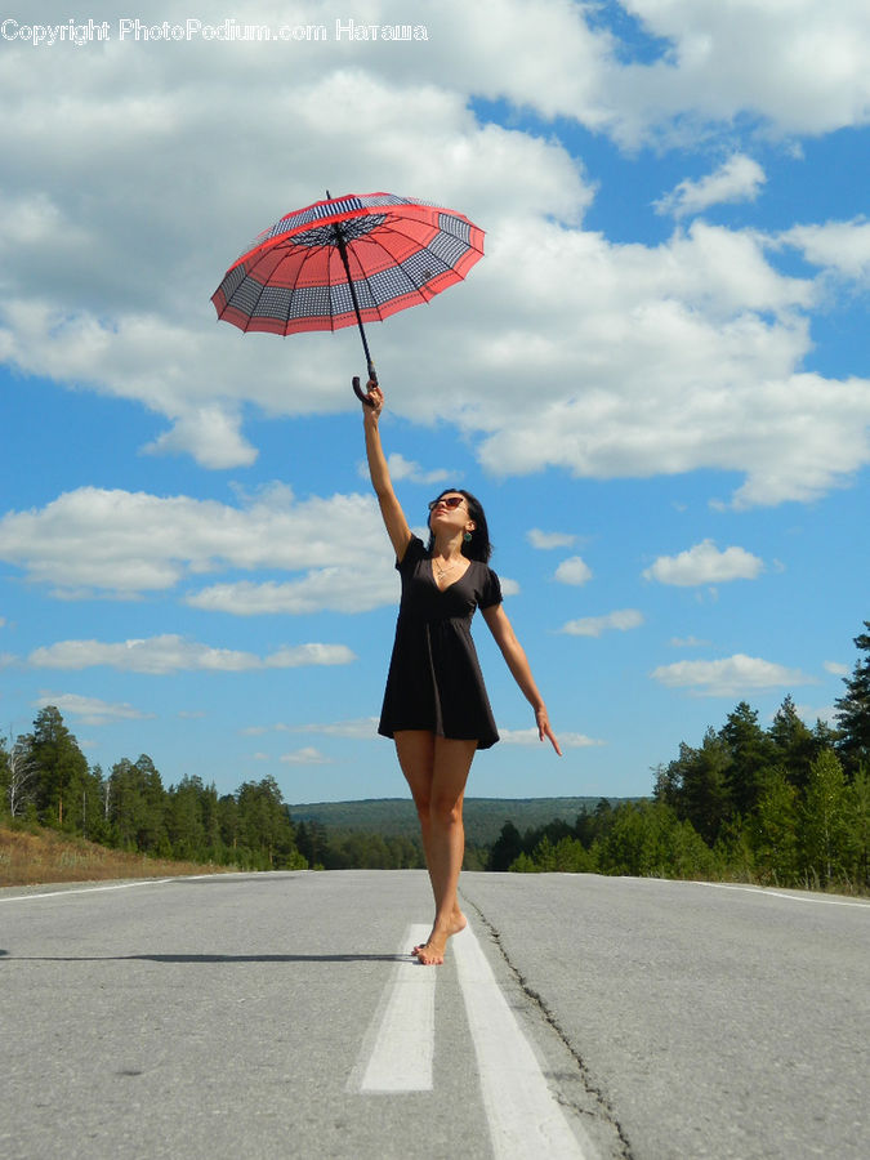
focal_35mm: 47
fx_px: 1575
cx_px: 435
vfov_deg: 40.4
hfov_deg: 30.9
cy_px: 580
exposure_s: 1/160
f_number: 10.2
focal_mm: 8.4
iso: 80
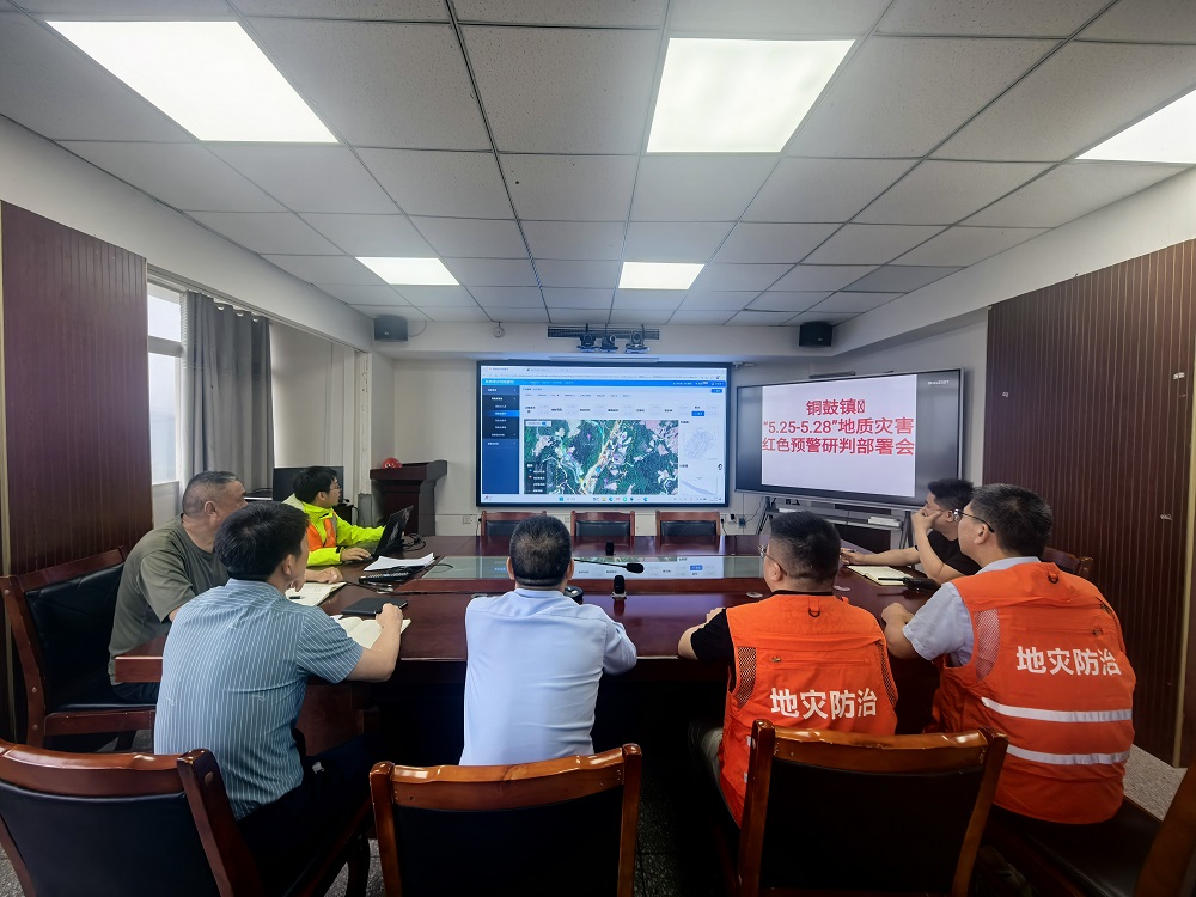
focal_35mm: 13
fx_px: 449
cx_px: 598
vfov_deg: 89.9
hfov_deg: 106.2
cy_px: 448
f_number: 2.2
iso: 125
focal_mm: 1.95
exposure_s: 1/100
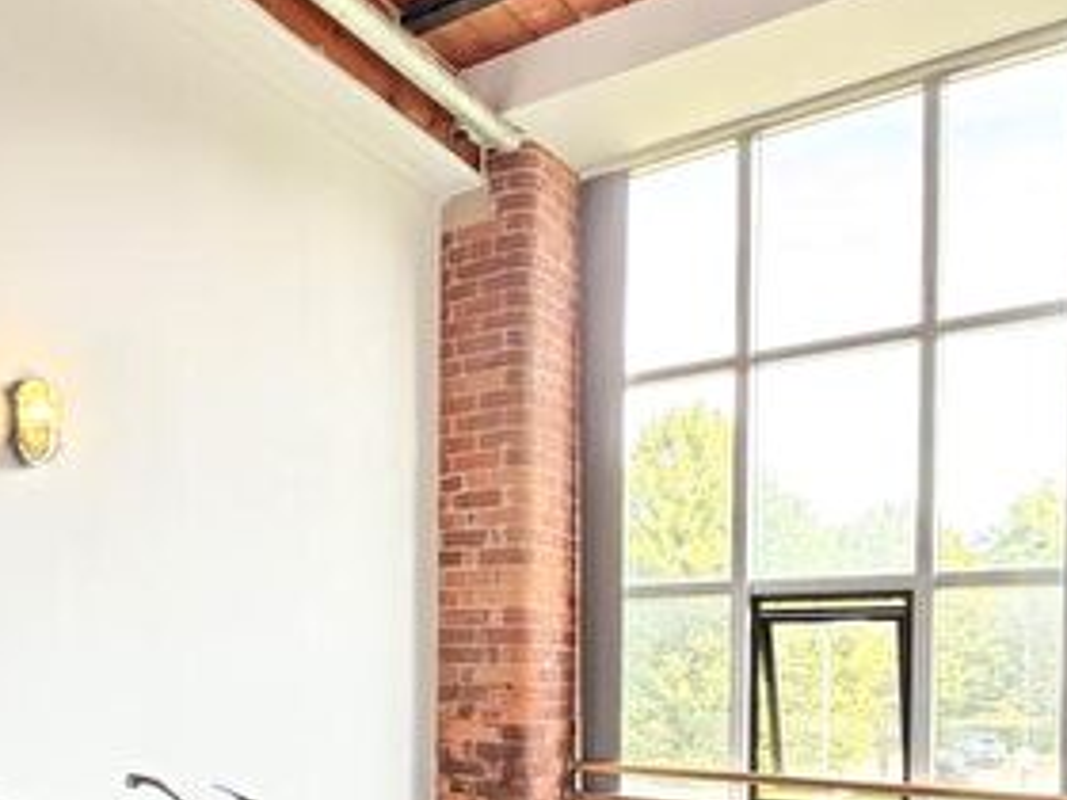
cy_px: 676
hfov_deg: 47.9
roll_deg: -0.1
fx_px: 1079
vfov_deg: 38.6
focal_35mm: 35
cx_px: 133
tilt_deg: -1.9
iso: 250
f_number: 2.2
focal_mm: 2.22
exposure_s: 1/121
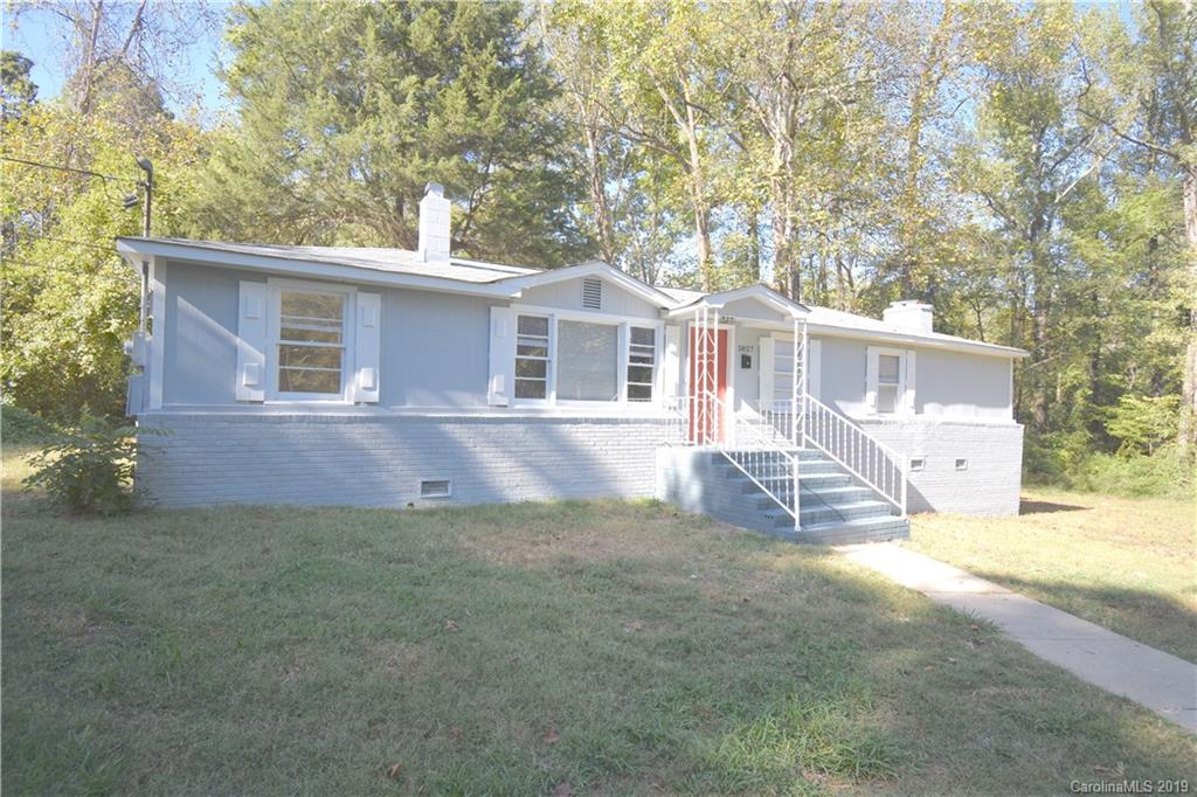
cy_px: 398
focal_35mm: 18
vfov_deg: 67.3
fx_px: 598
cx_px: 598
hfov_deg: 90.0
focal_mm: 12
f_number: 4.8
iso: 100
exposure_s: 1/250
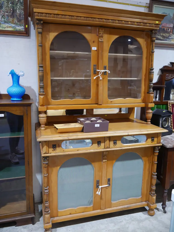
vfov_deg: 63.4
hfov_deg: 49.8
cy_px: 116
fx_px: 188
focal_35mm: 28
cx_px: 87
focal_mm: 14
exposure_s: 1/60
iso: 500
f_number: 3.5
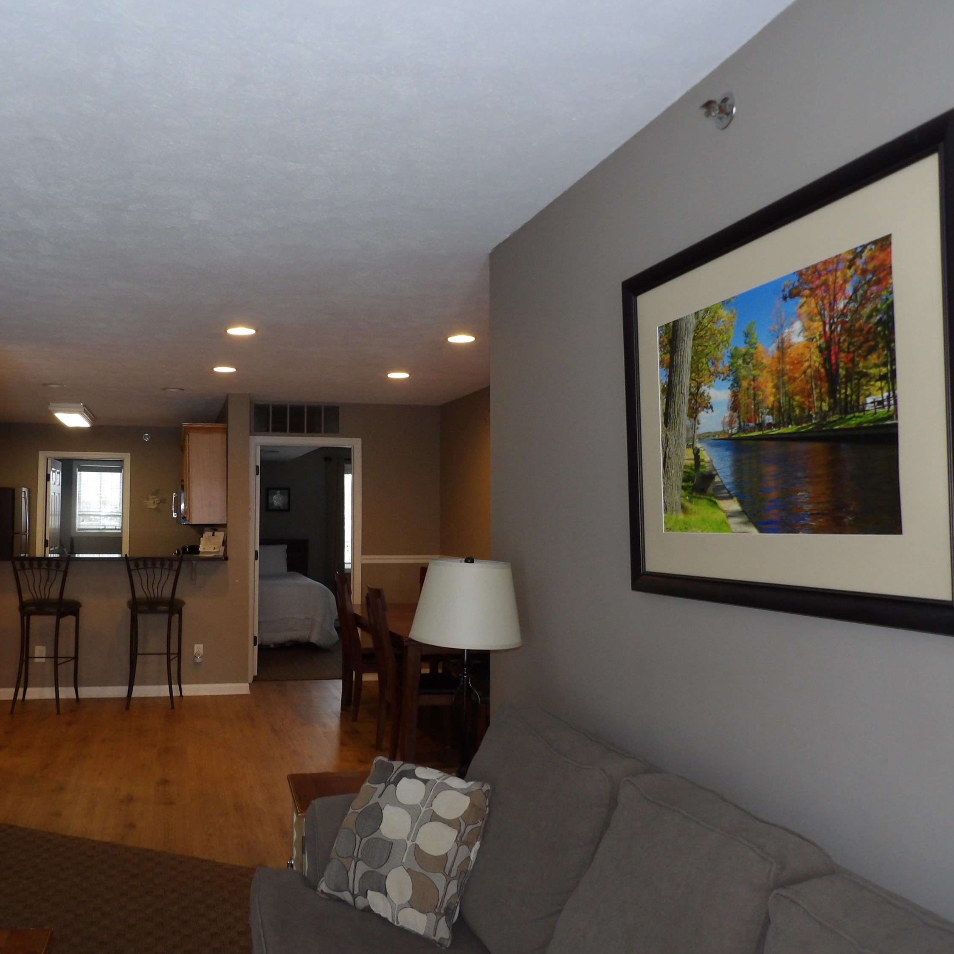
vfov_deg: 55.6
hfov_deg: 55.0
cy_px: 479
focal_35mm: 29
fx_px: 904
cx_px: 355
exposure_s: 1/33
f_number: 3.2
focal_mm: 4.3
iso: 200
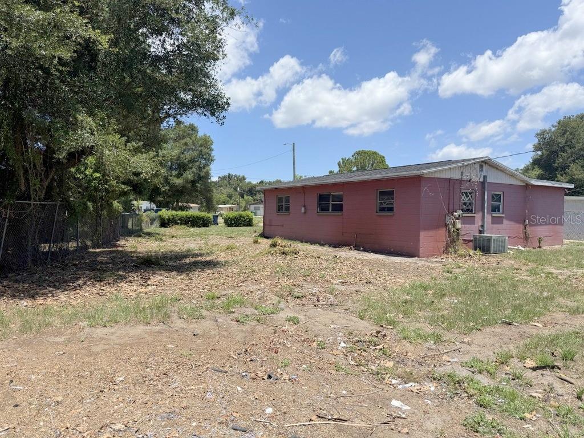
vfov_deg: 56.8
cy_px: 219
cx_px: 292
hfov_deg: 71.6
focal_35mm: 24
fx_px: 405
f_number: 1.78
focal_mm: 6.76
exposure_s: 1/4673
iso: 80
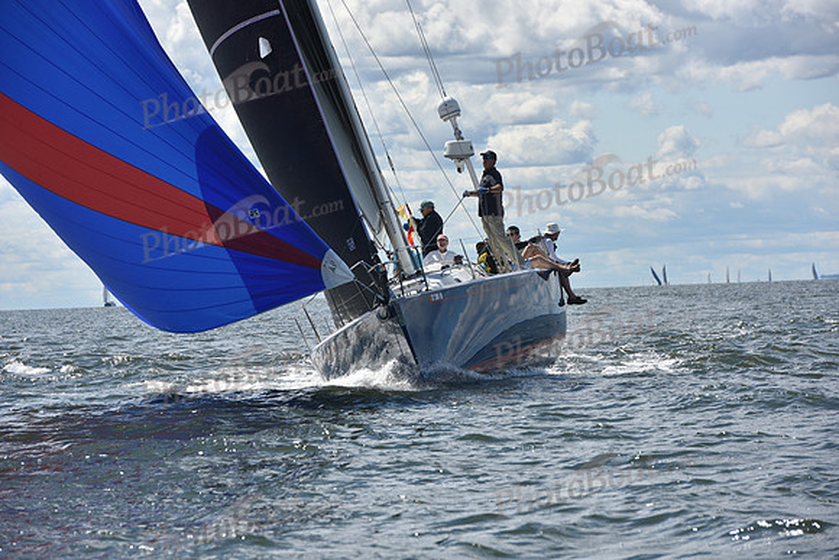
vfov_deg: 6.9
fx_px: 4662
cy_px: 280
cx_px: 420
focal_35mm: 200
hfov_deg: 10.3
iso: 250
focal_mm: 200
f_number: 10
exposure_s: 1/800
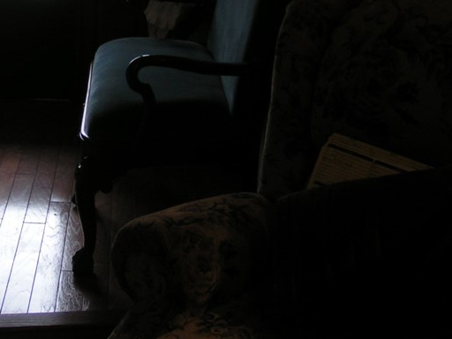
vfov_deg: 19.2
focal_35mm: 76
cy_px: 63
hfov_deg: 24.6
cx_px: 12
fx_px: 992
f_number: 2.8
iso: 50
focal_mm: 5.8
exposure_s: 1/40
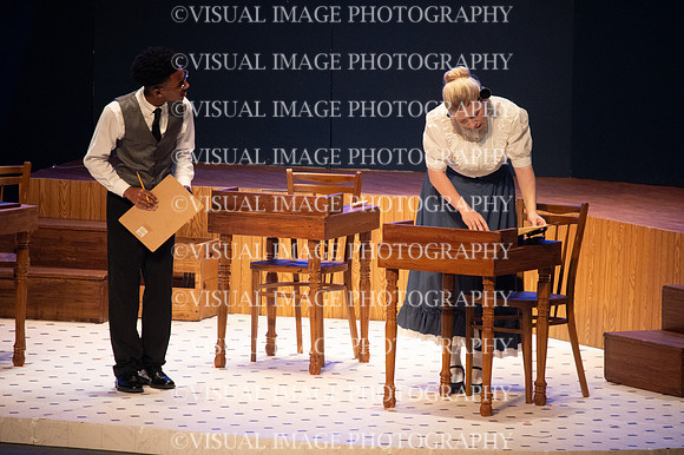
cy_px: 228
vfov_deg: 3.3
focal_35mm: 420
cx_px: 342
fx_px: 7975
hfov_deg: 4.9
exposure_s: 1/160
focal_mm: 420
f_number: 6.3
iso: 9000
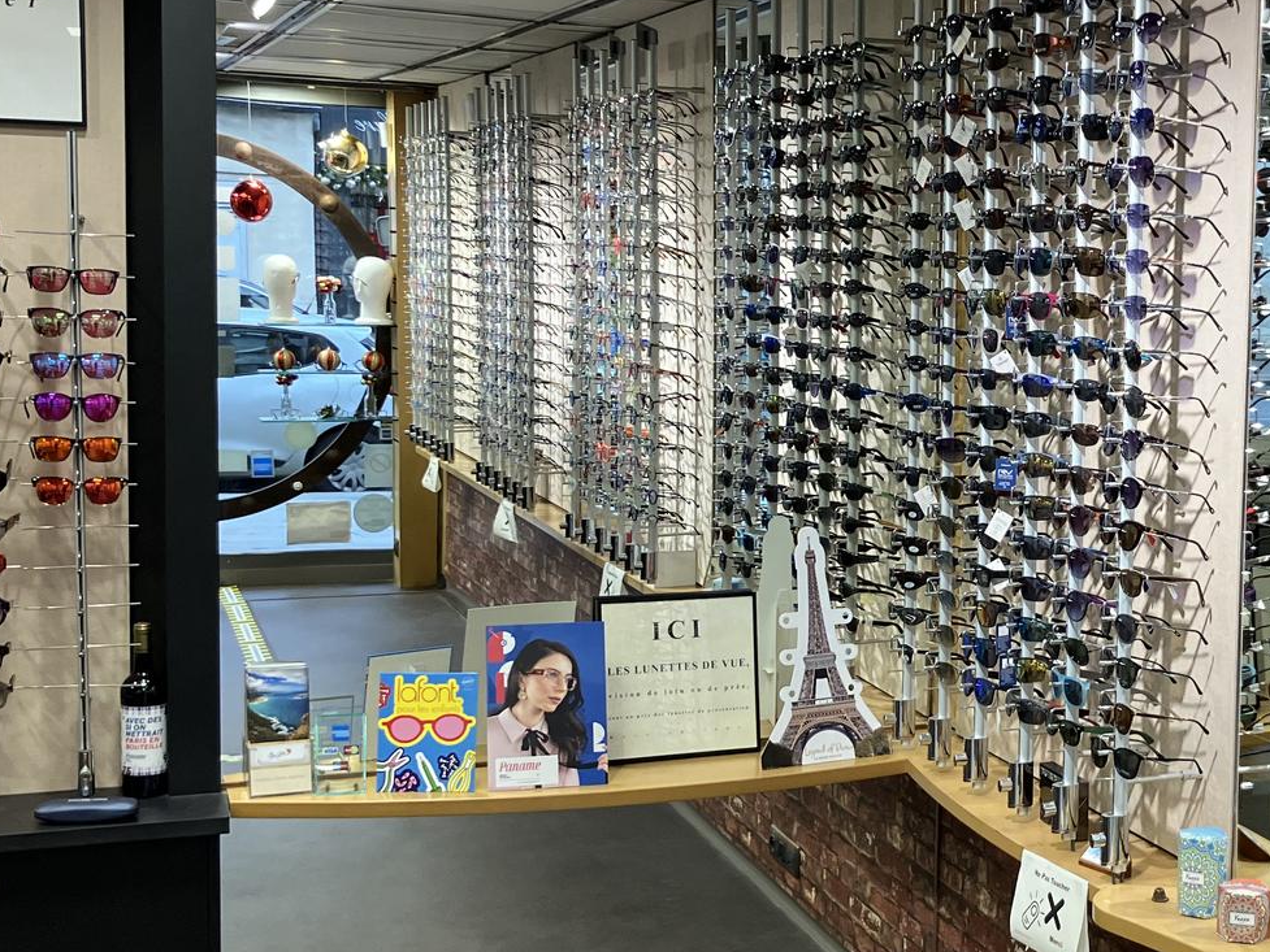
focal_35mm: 55
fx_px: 2018
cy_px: 443
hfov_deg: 33.3
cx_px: 1110
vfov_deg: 26.6
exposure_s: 1/100
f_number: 1.8
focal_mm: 3.99
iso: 64
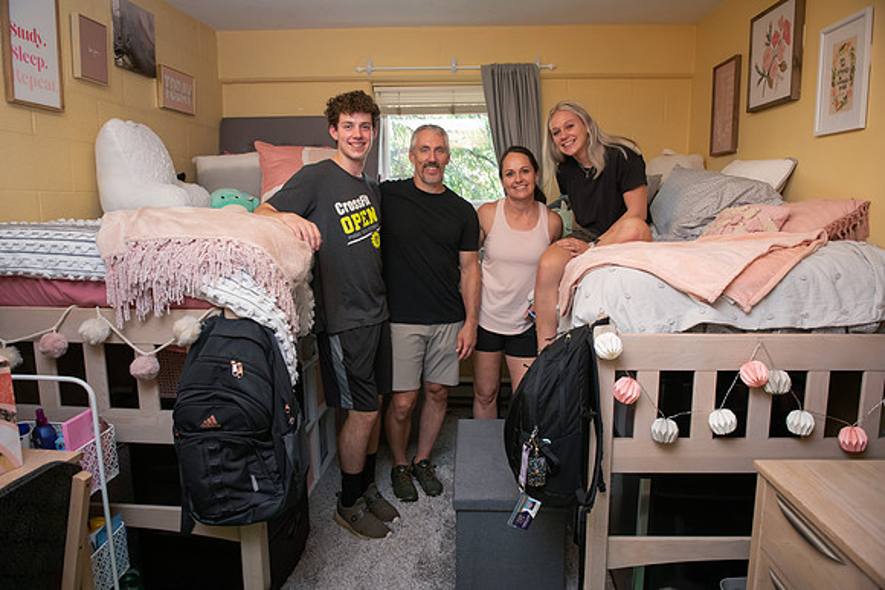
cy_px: 295
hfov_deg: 73.7
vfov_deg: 53.2
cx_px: 442
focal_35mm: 24
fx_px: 590
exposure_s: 1/125
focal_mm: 24
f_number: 5
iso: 1600
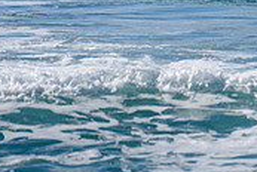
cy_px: -120
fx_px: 14688
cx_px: 385
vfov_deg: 0.7
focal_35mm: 2054
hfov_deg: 1.0
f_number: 5.6
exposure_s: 1/2000
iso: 160
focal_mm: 500
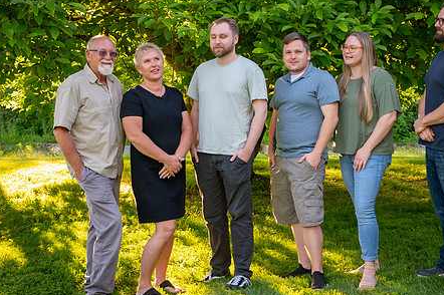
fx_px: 752
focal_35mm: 61
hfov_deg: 32.8
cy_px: 96
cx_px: 266
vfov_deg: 22.1
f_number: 6.3
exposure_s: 1/200
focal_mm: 38
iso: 800
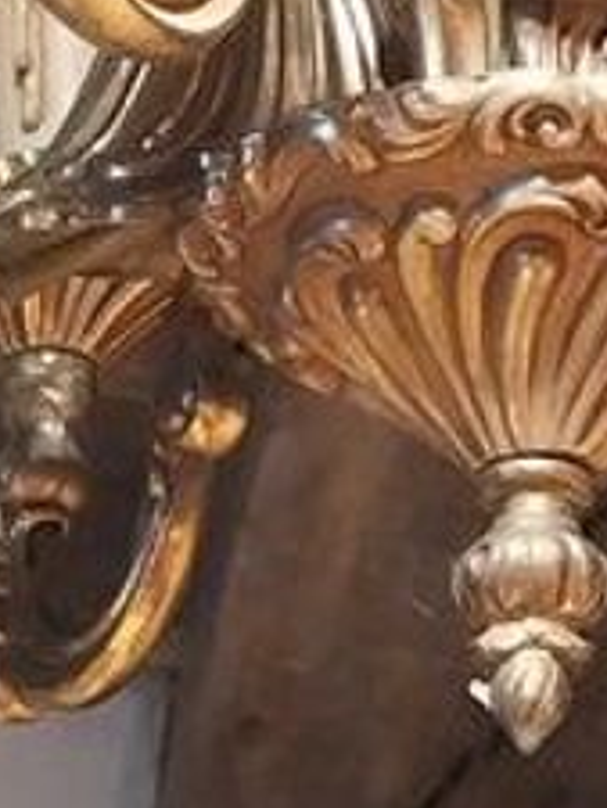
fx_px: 3597
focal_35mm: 154
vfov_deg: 12.6
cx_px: 600
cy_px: -120
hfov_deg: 9.6
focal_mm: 4
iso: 800
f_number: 1.8
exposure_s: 1/25
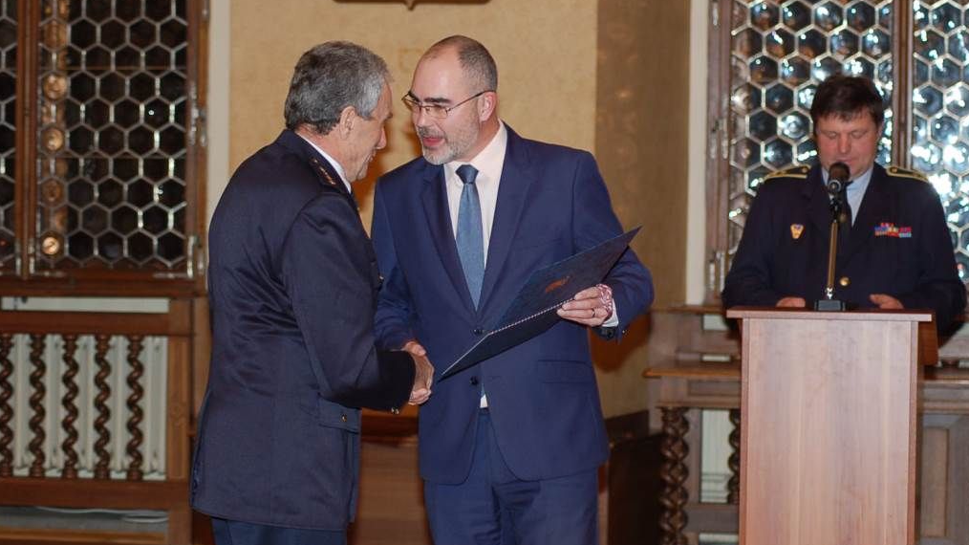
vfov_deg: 10.9
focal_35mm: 111
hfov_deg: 19.3
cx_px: 484
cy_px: 273
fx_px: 2852
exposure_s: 1/60
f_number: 4
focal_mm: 70
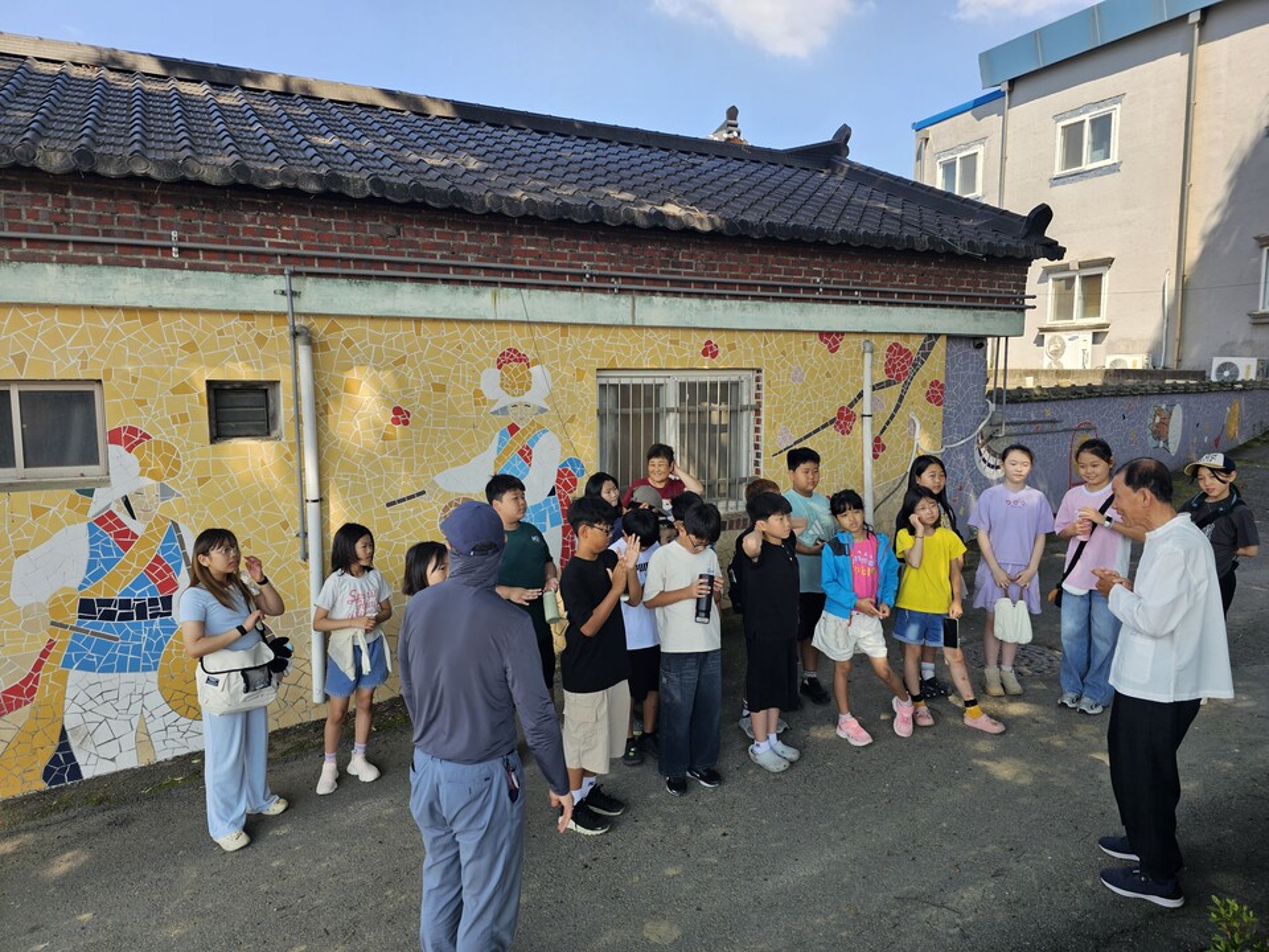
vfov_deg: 58.9
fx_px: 843
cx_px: 634
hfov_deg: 73.9
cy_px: 476
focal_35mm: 23
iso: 10
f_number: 1.7
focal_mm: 6.3
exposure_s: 1/153
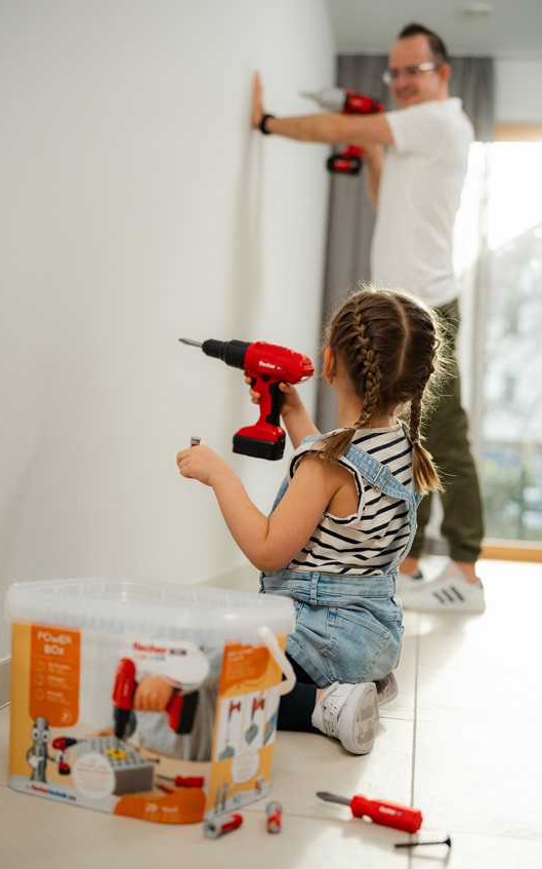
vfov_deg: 38.9
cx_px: 257
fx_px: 1230
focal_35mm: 52
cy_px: 428
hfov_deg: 24.9
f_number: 2.2
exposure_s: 1/250
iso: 250
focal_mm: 50
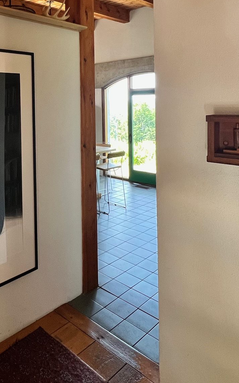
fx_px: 292
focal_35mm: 28
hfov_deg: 42.2
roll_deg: -0.2
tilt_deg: -0.9
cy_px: 104
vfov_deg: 63.3
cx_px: 42
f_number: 1.8
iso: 250
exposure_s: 1/85
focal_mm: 1.57
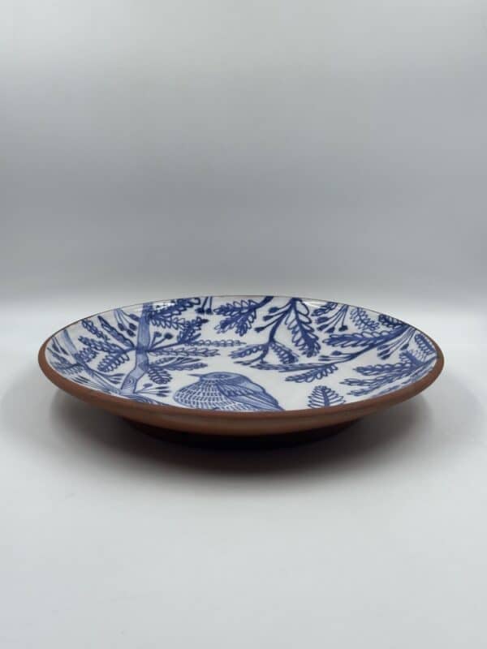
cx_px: 244
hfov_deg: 30.3
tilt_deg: -15.7
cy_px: 324
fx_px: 900
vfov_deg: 39.7
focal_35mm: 48
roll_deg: -1.3
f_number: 1.78
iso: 64
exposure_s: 1/467
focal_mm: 6.86
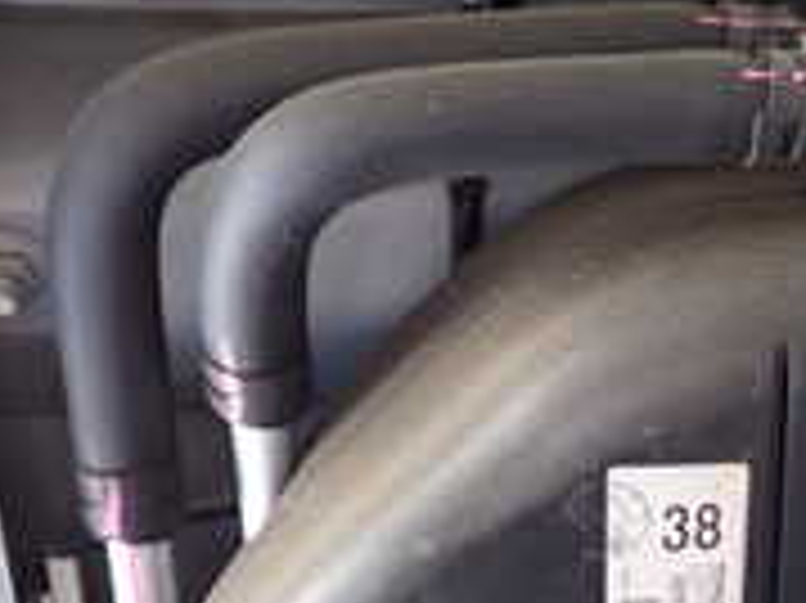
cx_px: 914
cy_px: 788
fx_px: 1955
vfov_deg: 16.6
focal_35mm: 84
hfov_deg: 21.9
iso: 500
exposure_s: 1/30
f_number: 2
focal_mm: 4.5
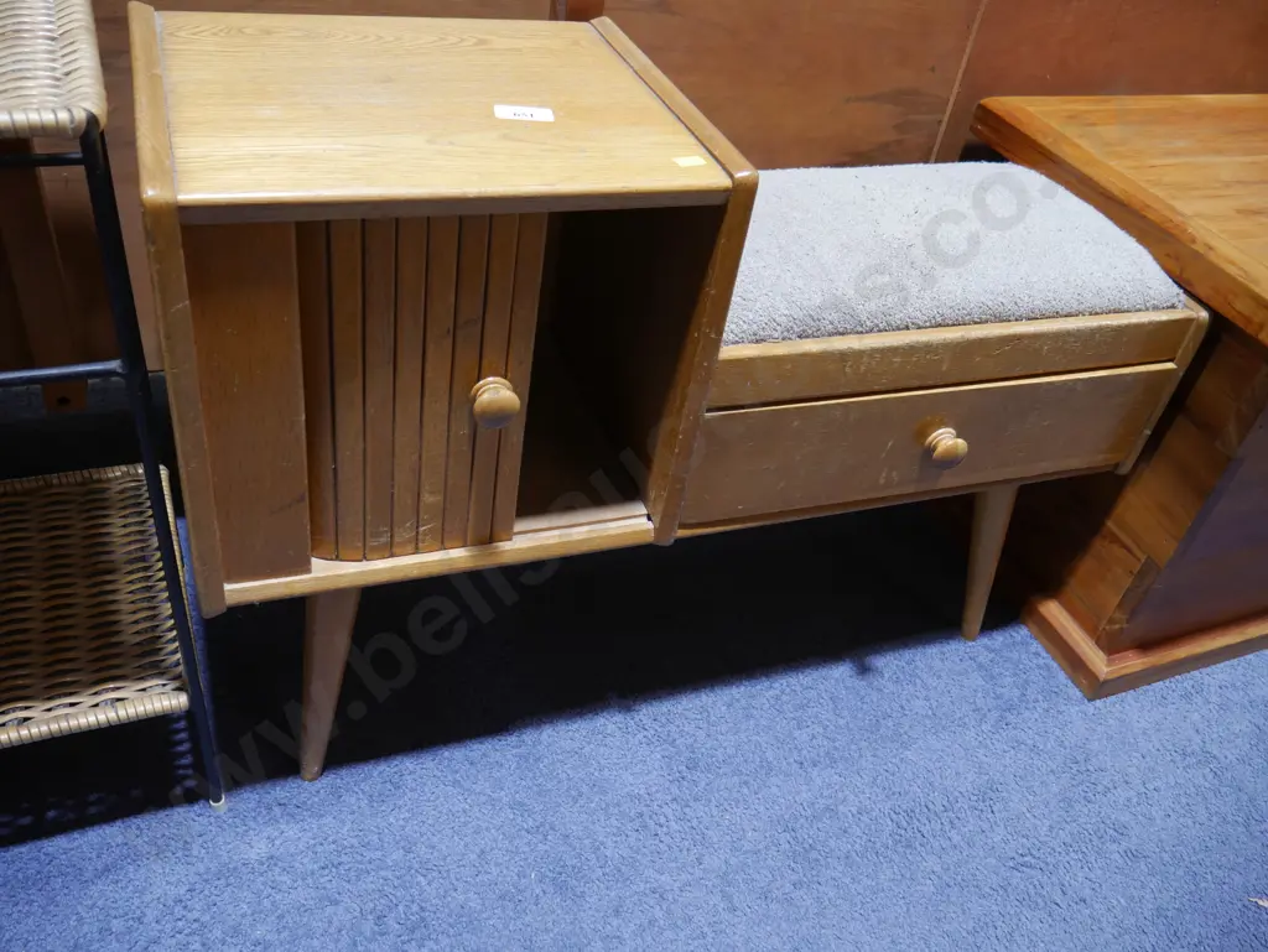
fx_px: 1026
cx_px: 634
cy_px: 476
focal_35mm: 28
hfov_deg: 63.4
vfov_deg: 49.8
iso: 500
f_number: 3.5
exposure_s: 1/60
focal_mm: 14
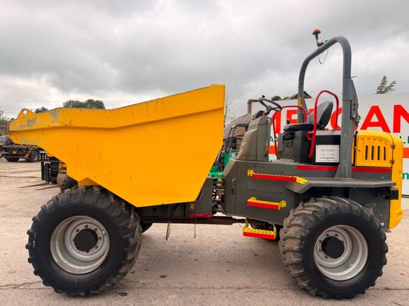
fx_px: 284
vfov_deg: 56.8
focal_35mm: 24
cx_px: 204
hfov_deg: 71.6
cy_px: 153
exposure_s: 1/2053
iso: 100
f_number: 1.78
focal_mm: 6.76
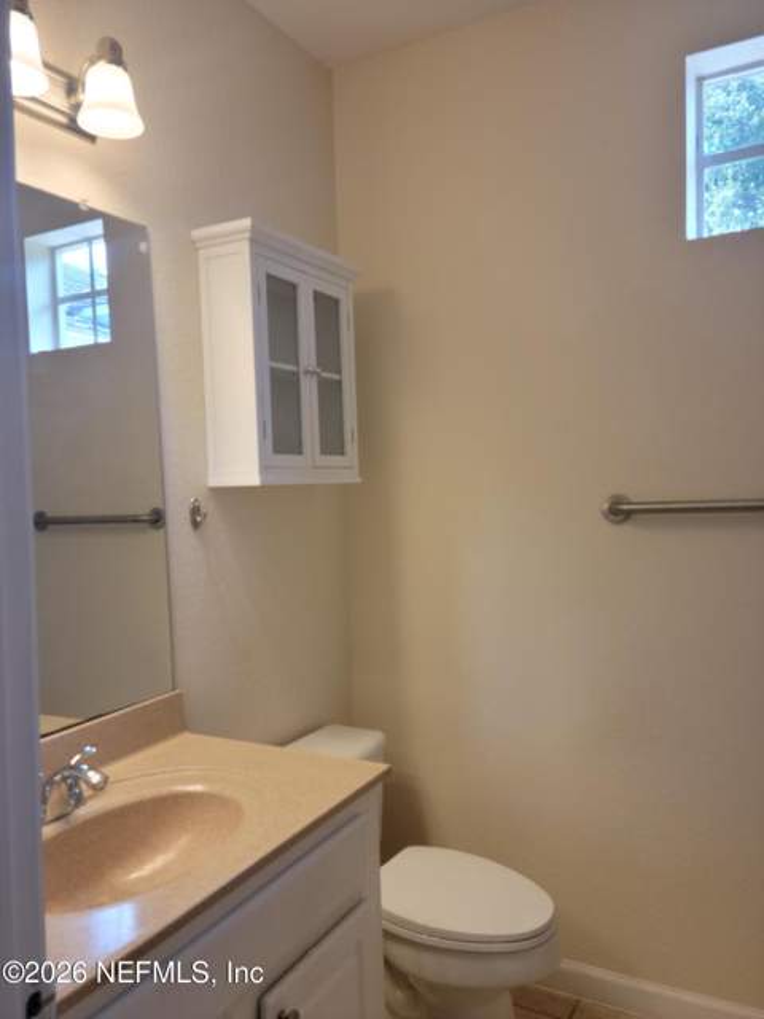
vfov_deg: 63.4
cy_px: 510
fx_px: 824
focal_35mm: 28
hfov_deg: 49.7
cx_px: 382
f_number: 2
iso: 64
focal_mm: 5.9
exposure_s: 1/60
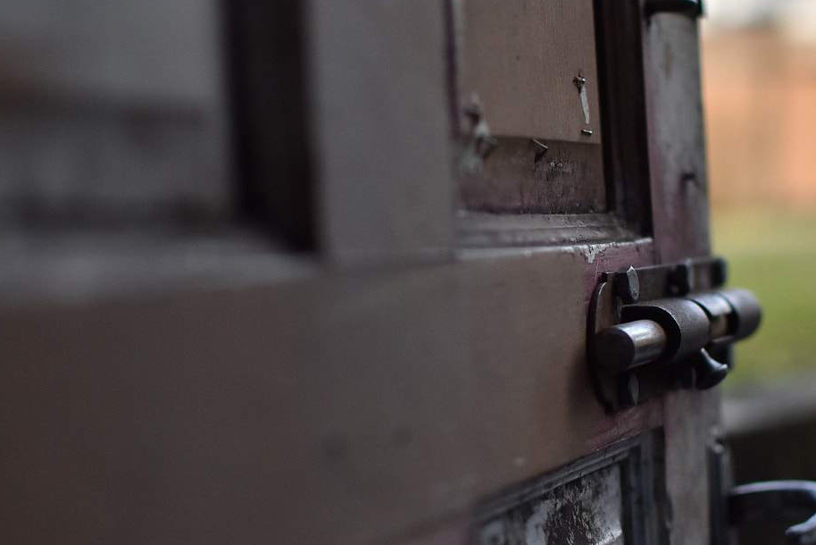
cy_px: 326
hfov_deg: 22.2
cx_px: 405
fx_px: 2083
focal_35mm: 92
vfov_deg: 14.9
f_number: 1.8
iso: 500
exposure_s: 1/4000
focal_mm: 35
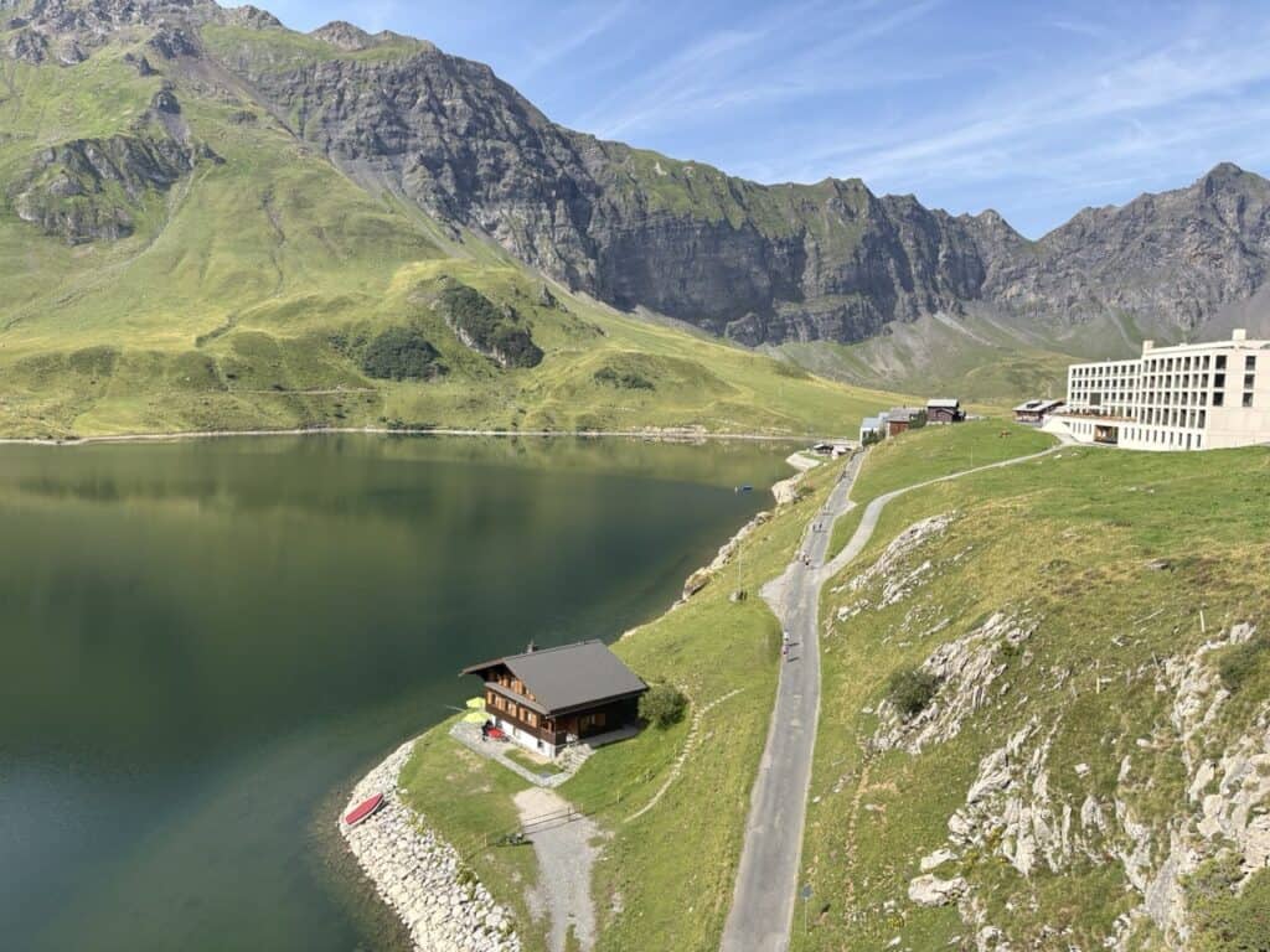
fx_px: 954
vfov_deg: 53.1
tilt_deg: -5.5
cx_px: 635
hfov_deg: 67.3
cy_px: 476
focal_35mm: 26
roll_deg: -0.9
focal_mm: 5.96
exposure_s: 1/2075
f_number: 1.6
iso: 50
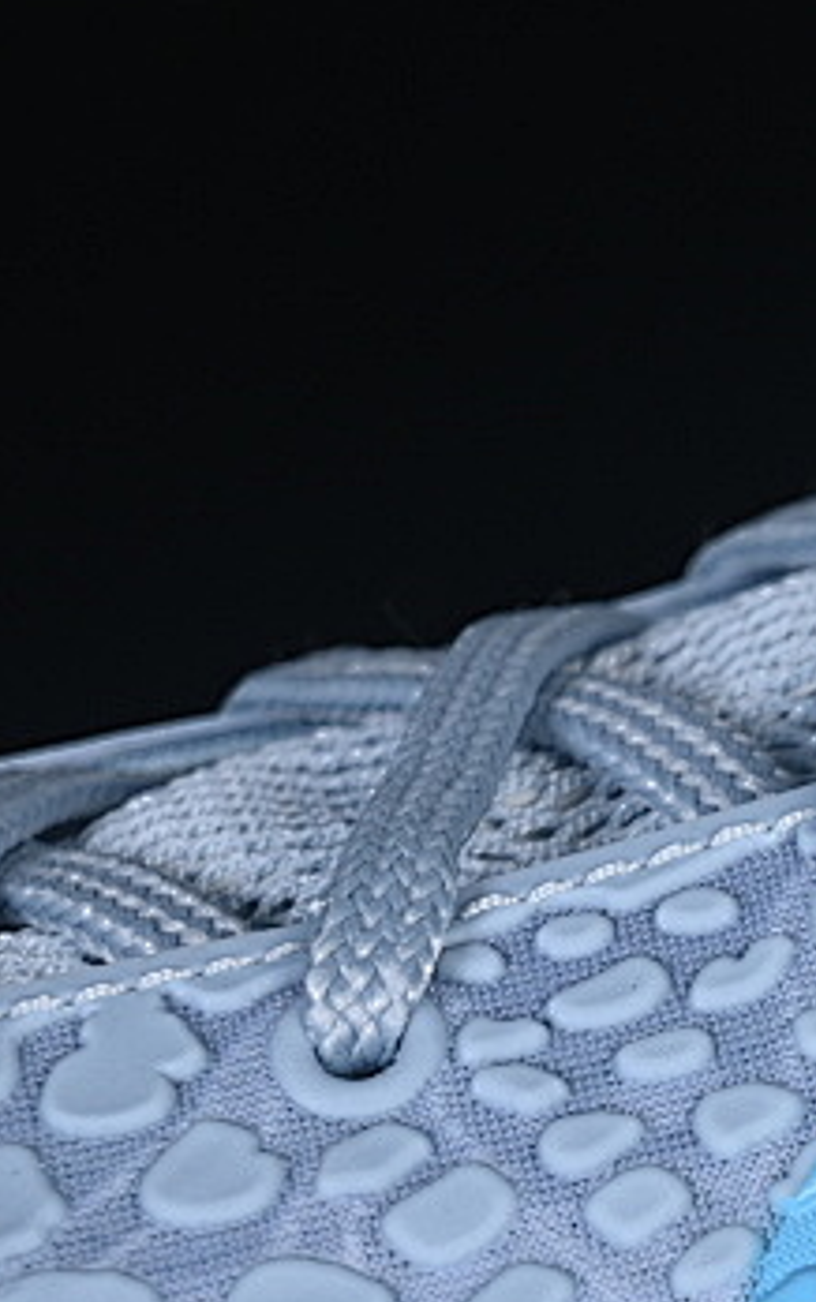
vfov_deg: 8.8
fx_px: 8419
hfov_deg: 5.4
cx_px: 1748
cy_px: 1265
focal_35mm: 237
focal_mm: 50
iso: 160
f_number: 7.1
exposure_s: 1/80
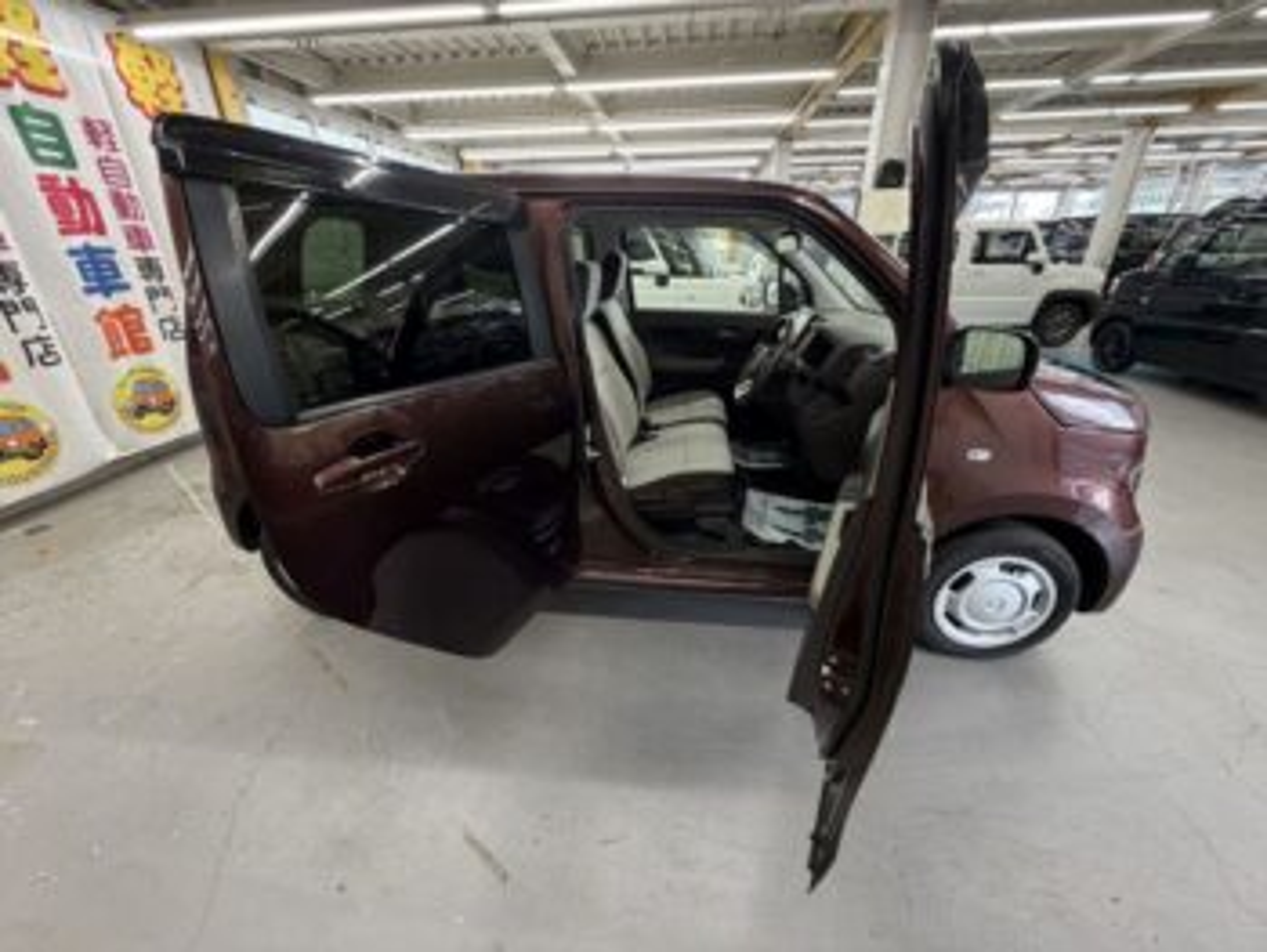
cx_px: 634
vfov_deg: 85.7
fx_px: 513
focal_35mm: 14
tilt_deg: -23.5
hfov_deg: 102.0
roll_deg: +1.0
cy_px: 476
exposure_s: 1/50
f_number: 2.2
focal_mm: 2.22
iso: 250
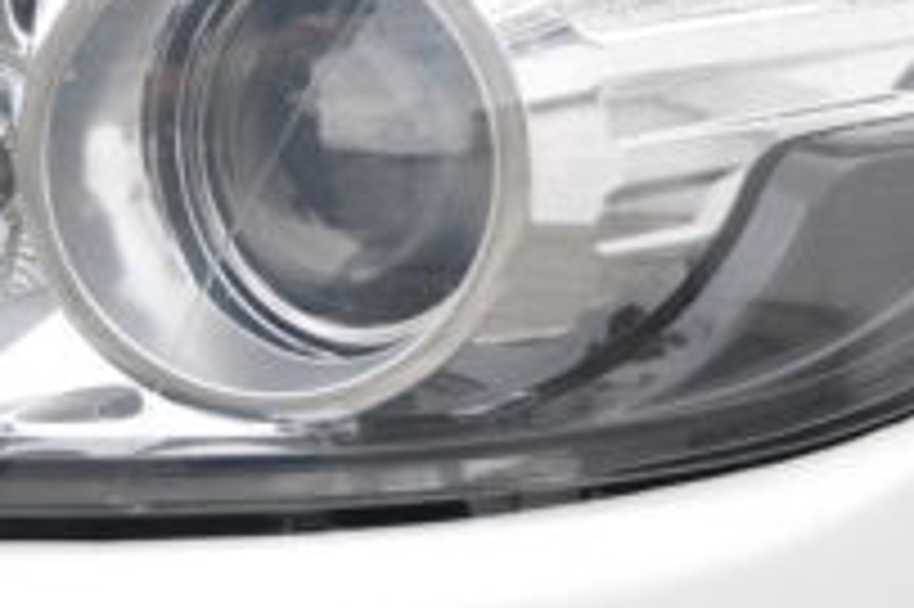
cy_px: 372
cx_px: 189
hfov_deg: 13.5
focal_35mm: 151
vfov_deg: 9.1
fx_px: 3831
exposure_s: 1/60
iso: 720
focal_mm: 34
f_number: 5.6
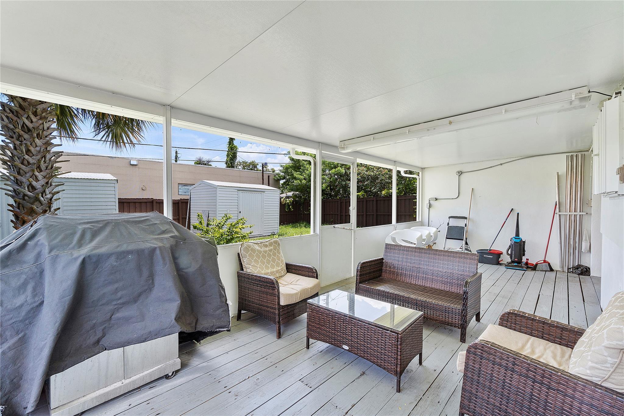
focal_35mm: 15
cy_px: 208
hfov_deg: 100.4
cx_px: 312
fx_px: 260
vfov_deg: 77.3
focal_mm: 10
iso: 100
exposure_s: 1/13
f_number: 11
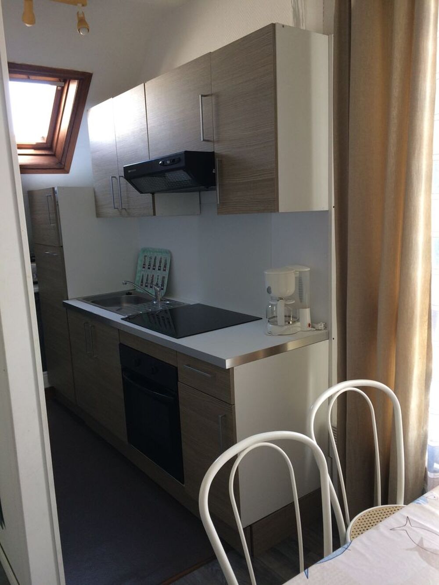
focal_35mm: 29
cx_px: 220
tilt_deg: -11.4
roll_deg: +3.7
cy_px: 292
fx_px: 490
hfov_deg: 48.2
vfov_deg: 61.7
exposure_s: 1/33
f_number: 2.2
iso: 50
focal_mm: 4.15
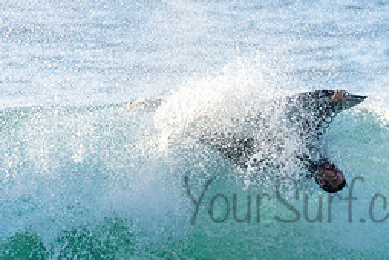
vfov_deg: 0.8
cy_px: 187
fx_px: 18520
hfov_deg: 1.2
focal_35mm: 1712
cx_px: 342
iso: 360
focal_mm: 500
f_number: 5.6
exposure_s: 1/1250
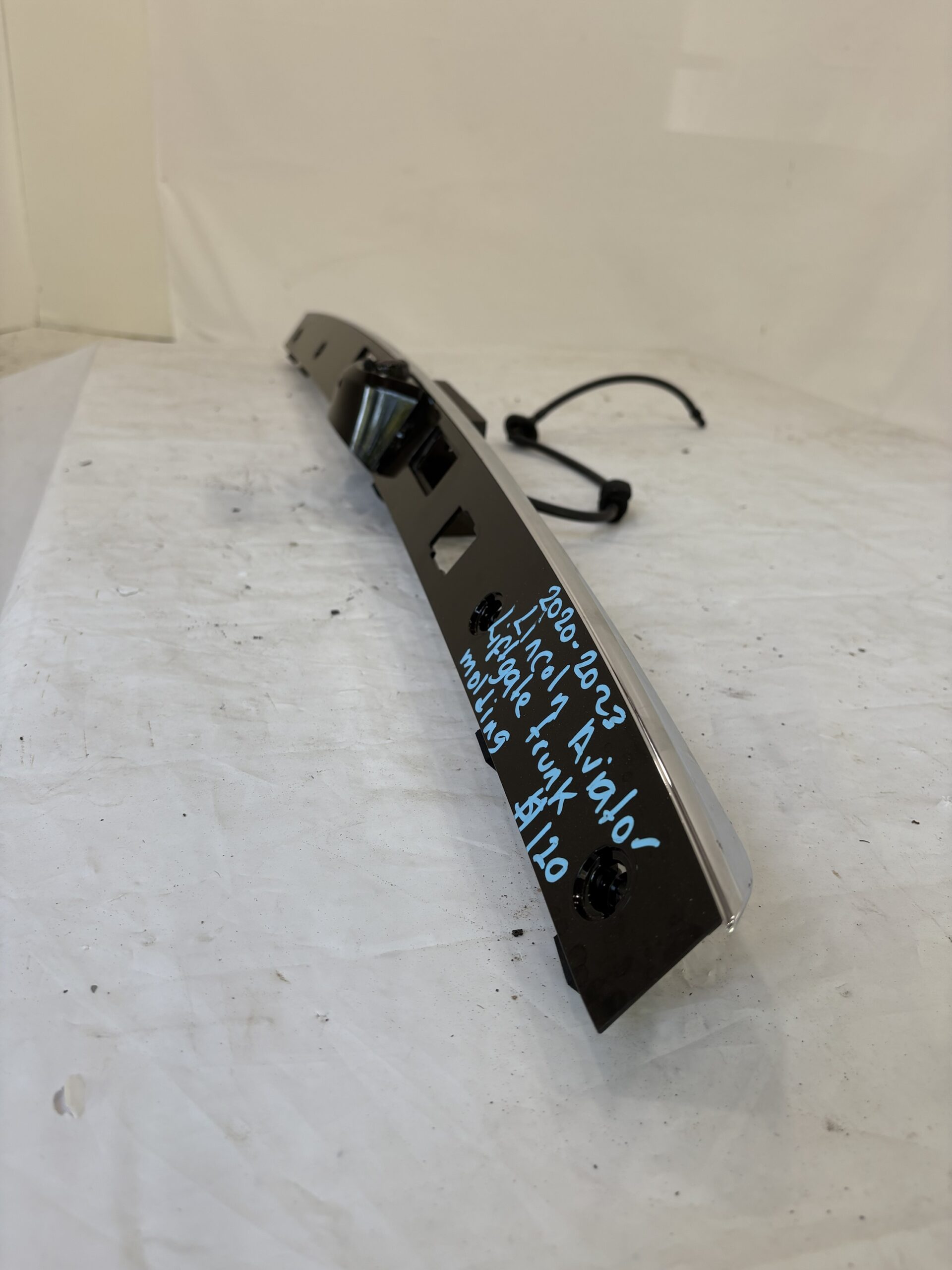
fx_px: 953
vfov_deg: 67.3
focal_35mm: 26
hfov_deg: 53.1
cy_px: 635
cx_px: 476
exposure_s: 1/121
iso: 32
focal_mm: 5.96
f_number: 1.6
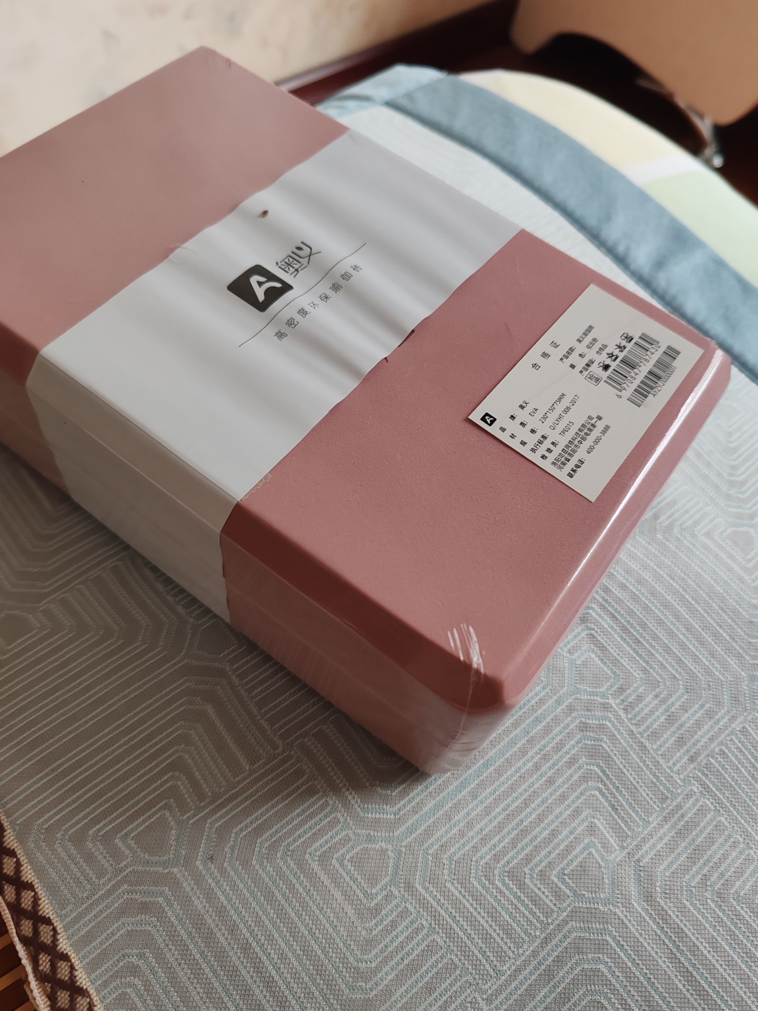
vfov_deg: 65.3
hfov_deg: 51.4
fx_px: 788
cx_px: 379
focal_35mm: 27
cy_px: 506
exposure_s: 1/100
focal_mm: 6.12
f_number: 1.9
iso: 2000
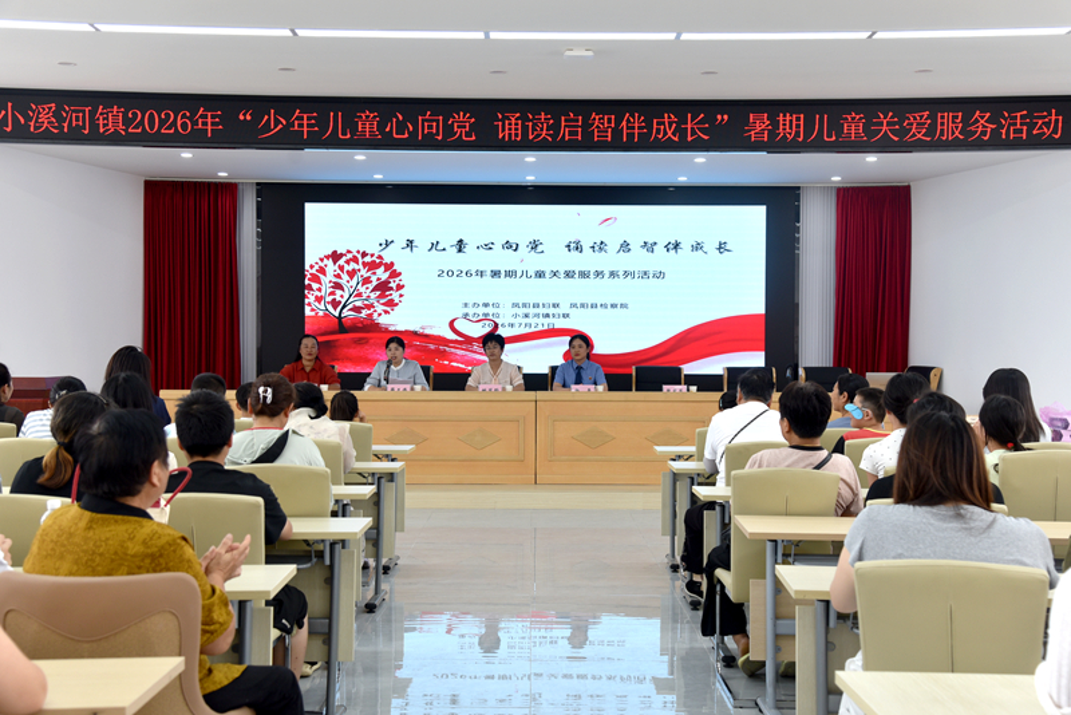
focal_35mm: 46
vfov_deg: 29.3
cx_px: 536
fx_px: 1369
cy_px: 358
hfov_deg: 42.7
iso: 400
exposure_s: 1/100
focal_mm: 46
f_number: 5
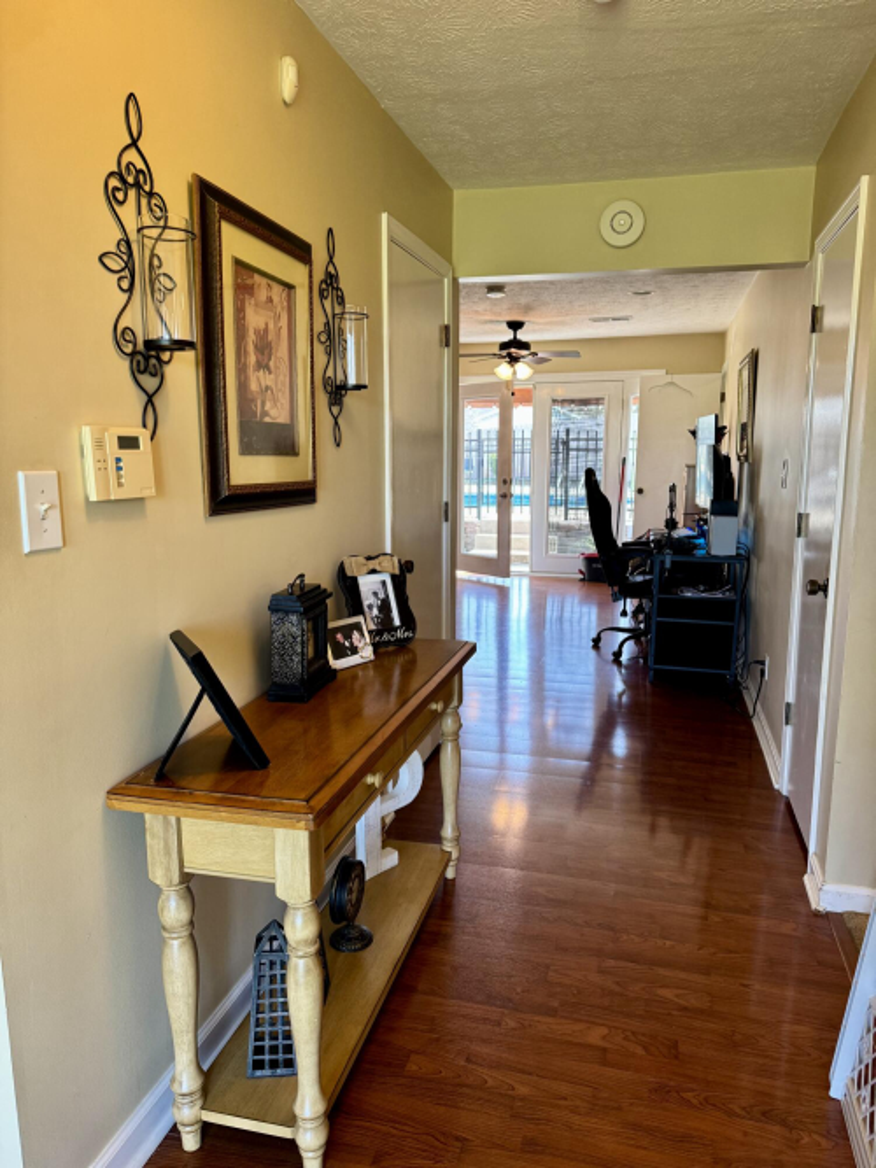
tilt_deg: -8.1
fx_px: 810
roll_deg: -0.5
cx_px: 438
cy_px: 584
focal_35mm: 24
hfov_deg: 56.8
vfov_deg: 71.6
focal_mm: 6.76
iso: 160
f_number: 1.78
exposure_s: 1/120
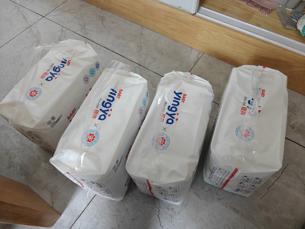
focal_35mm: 23
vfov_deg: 58.9
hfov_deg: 73.9
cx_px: 152
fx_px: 203
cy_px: 114
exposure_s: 1/451
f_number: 1.6
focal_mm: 6.06
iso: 2500
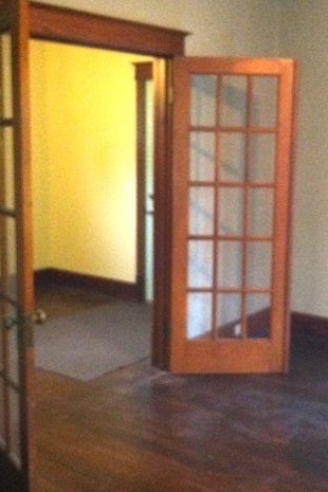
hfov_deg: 26.9
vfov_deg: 39.6
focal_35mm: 50
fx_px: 683
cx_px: 194
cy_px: 241
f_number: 2.8
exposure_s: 1/15
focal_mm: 3.85
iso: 800
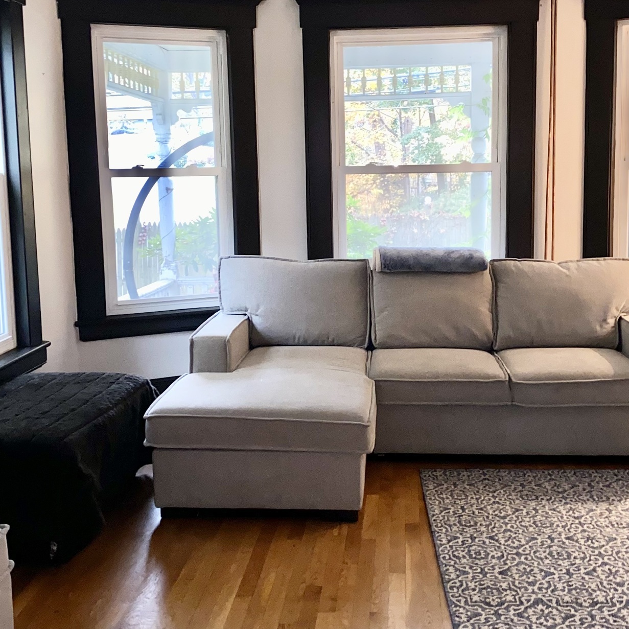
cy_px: 293
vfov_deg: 39.1
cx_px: 327
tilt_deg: -6.5
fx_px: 884
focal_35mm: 43
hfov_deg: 39.2
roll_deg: +0.0
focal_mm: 4.25
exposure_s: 1/6
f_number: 1.8
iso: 100
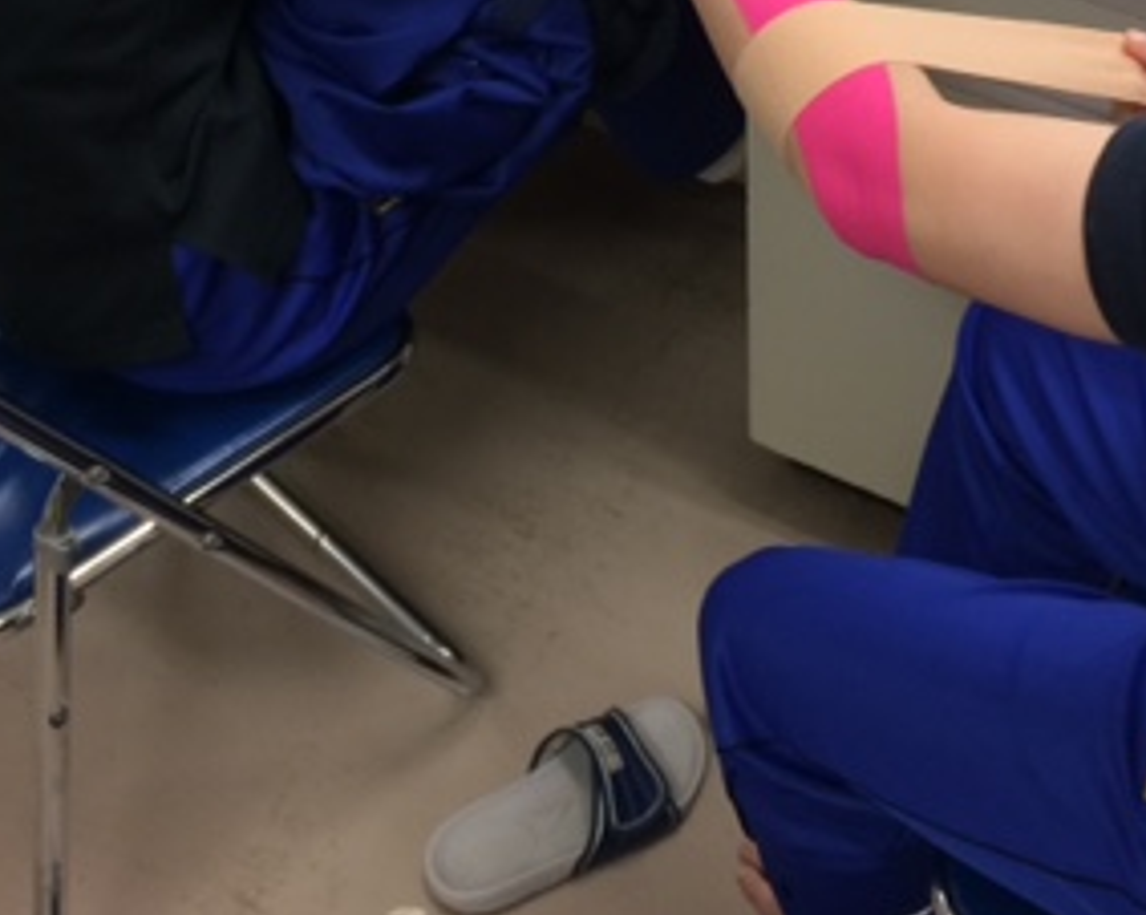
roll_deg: +2.2
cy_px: 146
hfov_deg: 29.6
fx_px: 2169
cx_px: 607
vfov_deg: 23.4
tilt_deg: -43.5
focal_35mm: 64
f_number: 2.2
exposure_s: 1/30
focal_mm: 4.15
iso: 64
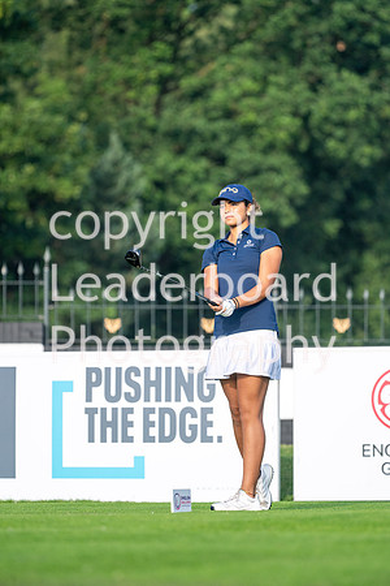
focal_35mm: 300
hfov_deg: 4.6
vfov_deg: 6.9
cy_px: 293
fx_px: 4875
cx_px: 195
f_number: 5
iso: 400
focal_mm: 300
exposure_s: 1/1600
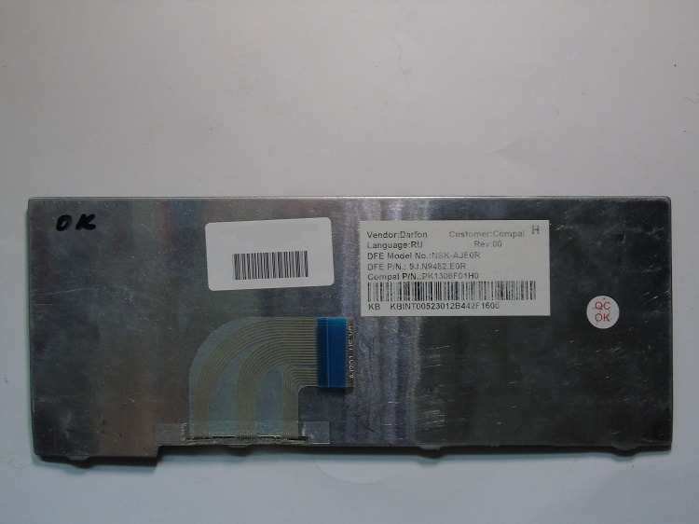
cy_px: 262
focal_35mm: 40
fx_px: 807
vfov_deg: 35.9
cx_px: 350
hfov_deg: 46.8
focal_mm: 7.1
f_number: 6.5
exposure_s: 1/20
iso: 200
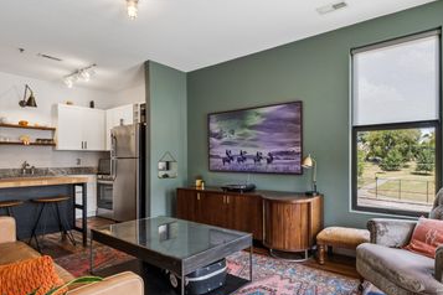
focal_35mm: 21
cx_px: 249
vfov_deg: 59.4
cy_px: 158
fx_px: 258
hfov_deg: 80.8
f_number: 8
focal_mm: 10
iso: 160
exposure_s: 1/15
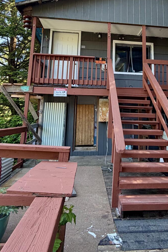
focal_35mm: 29
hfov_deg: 44.2
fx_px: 203
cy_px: 83
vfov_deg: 62.1
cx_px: 114
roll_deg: -1.7
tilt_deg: +10.1
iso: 80
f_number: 2.2
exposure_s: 1/121
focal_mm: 2.22
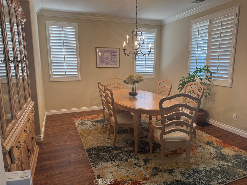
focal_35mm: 24
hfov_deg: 71.6
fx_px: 171
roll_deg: +0.4
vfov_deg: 56.8
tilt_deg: -9.1
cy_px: 92
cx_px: 124
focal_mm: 6.76
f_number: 1.78
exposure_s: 1/120
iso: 160
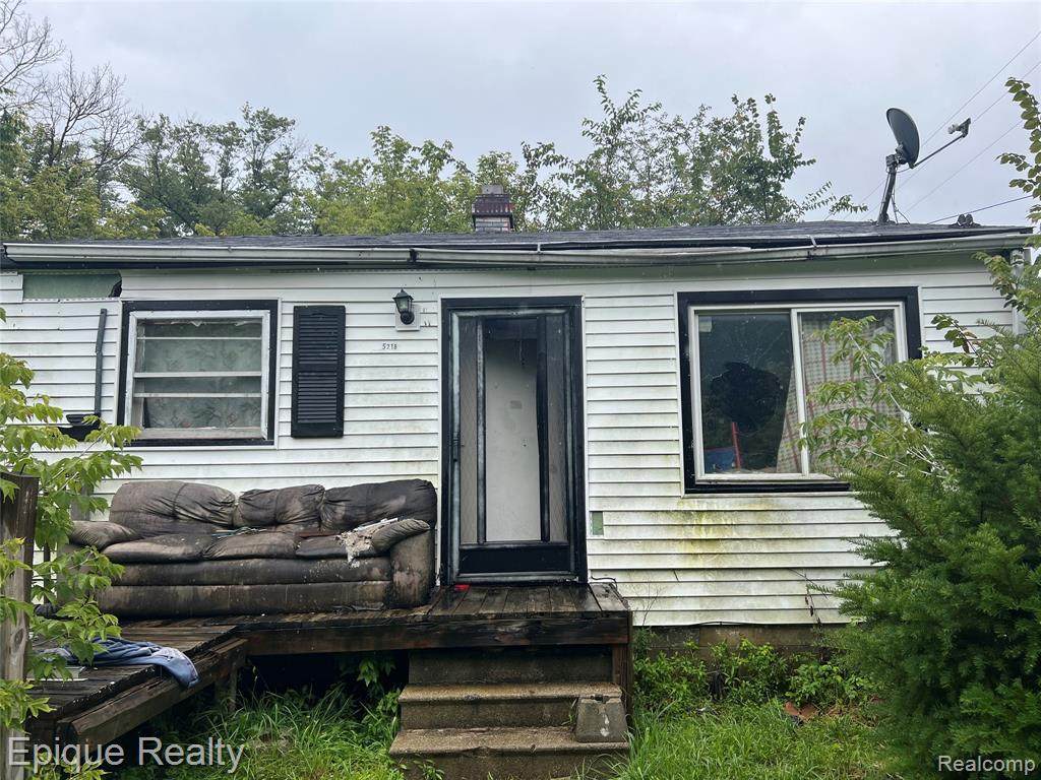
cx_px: 520
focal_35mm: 26
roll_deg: +0.5
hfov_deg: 67.3
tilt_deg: +5.7
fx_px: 782
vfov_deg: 53.1
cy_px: 390
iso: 50
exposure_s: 1/1669
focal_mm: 5.7
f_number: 1.5
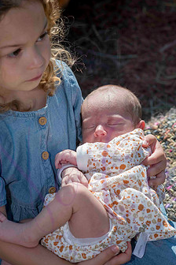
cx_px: 86
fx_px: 836
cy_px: 129
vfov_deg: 17.9
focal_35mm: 114
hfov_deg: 12.0
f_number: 6.3
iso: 400
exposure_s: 1/1250
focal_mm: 85
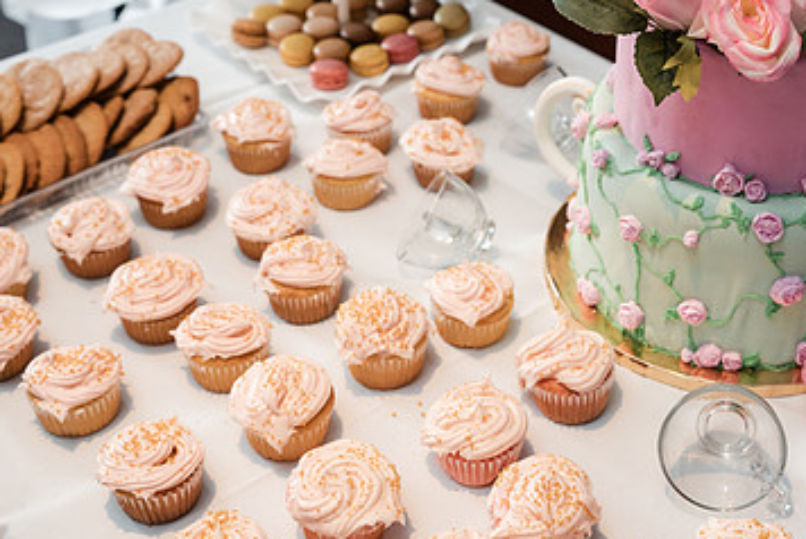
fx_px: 1277
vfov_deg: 23.7
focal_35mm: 57
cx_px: 559
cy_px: 176
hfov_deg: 34.6
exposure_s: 1/250
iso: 3200
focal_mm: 35
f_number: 4
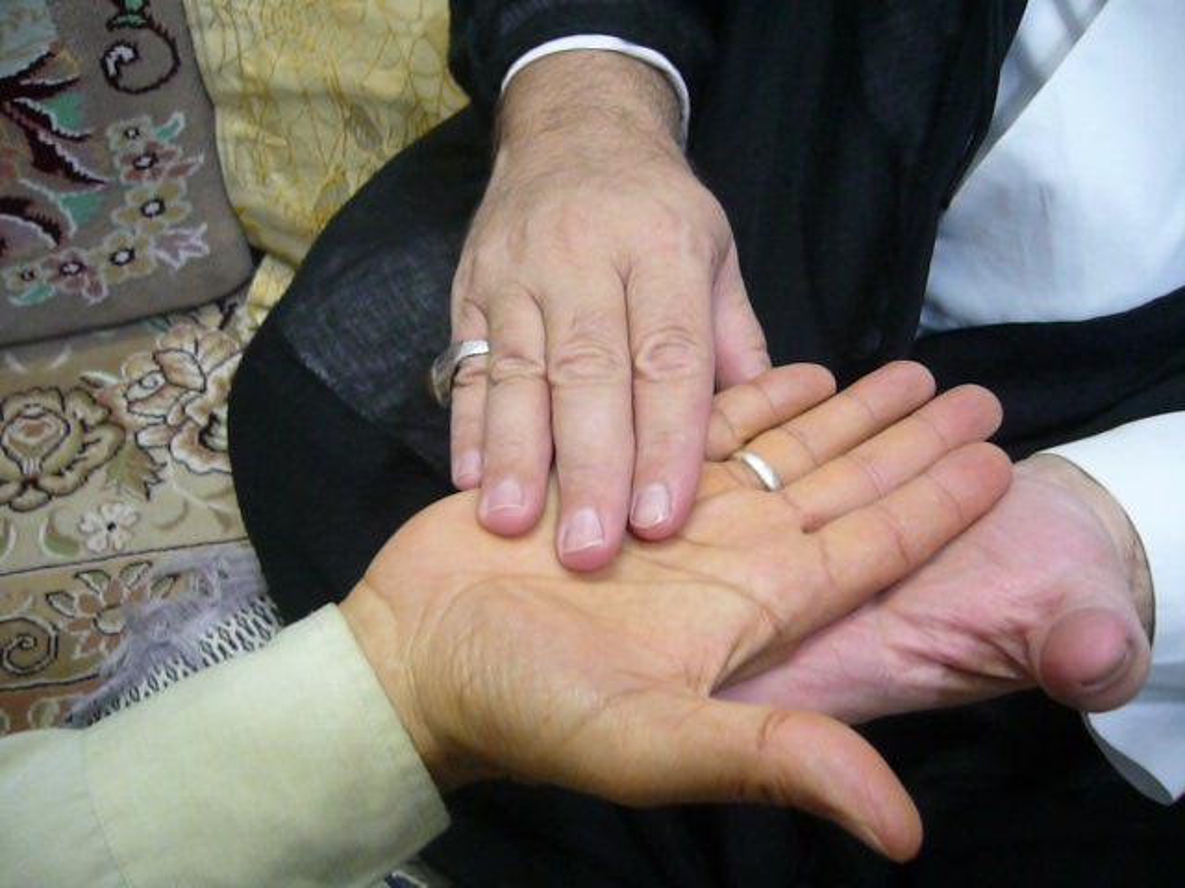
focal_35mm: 35
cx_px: 592
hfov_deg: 52.6
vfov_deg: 40.7
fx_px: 1198
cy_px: 444
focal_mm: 5.8
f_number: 2.8
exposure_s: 1/30
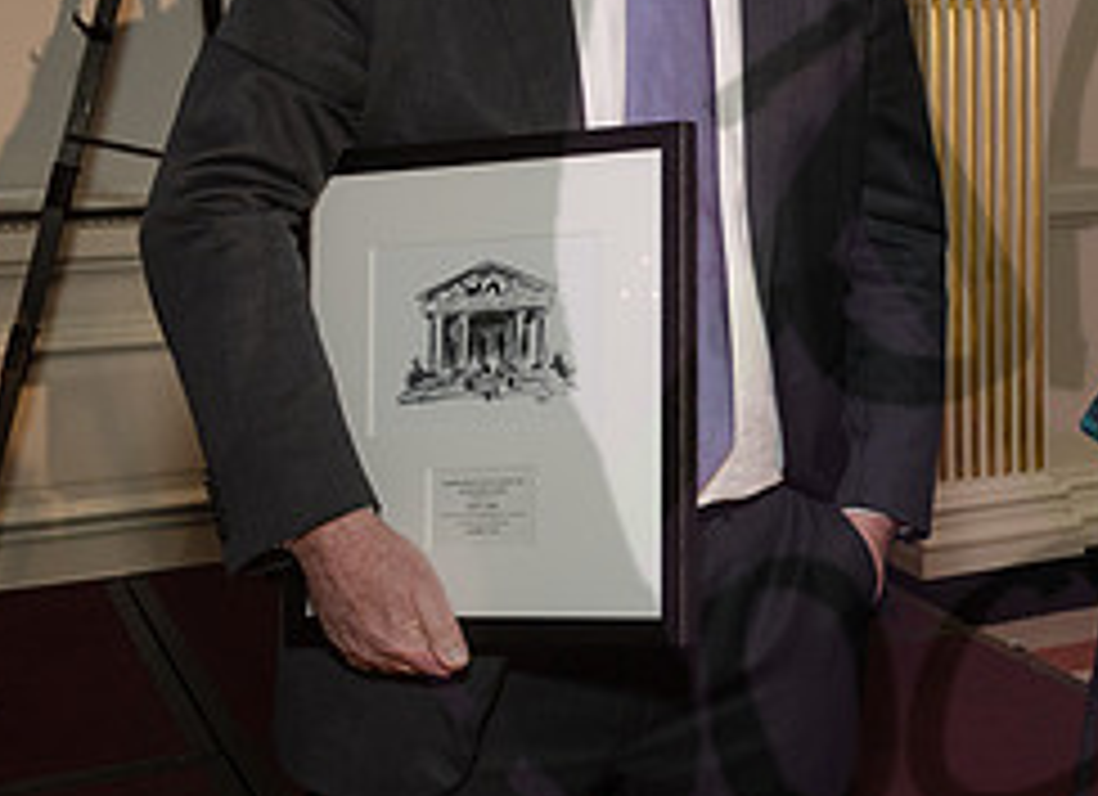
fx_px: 2069
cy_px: 245
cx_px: 1275
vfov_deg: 21.7
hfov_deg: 26.8
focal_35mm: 66
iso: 1000
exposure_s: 1/250
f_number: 4.5
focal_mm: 24
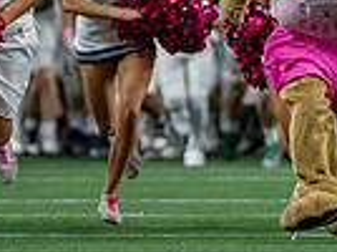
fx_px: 10165
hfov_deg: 1.9
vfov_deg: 1.4
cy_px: -74
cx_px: 300
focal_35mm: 1046
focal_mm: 135
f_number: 1.8
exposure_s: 1/1250
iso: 1250
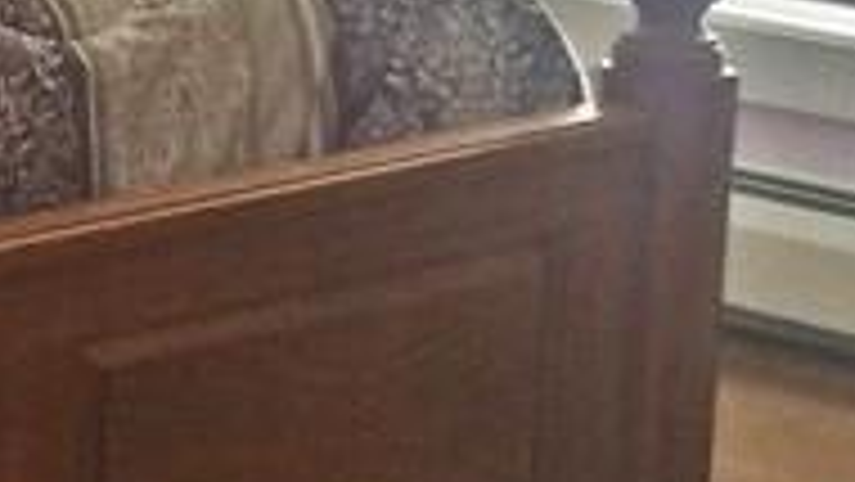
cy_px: -176
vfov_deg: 7.1
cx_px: -1269
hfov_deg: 10.6
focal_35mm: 170
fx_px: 3855
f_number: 2.2
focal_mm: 4.15
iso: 40
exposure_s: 1/30
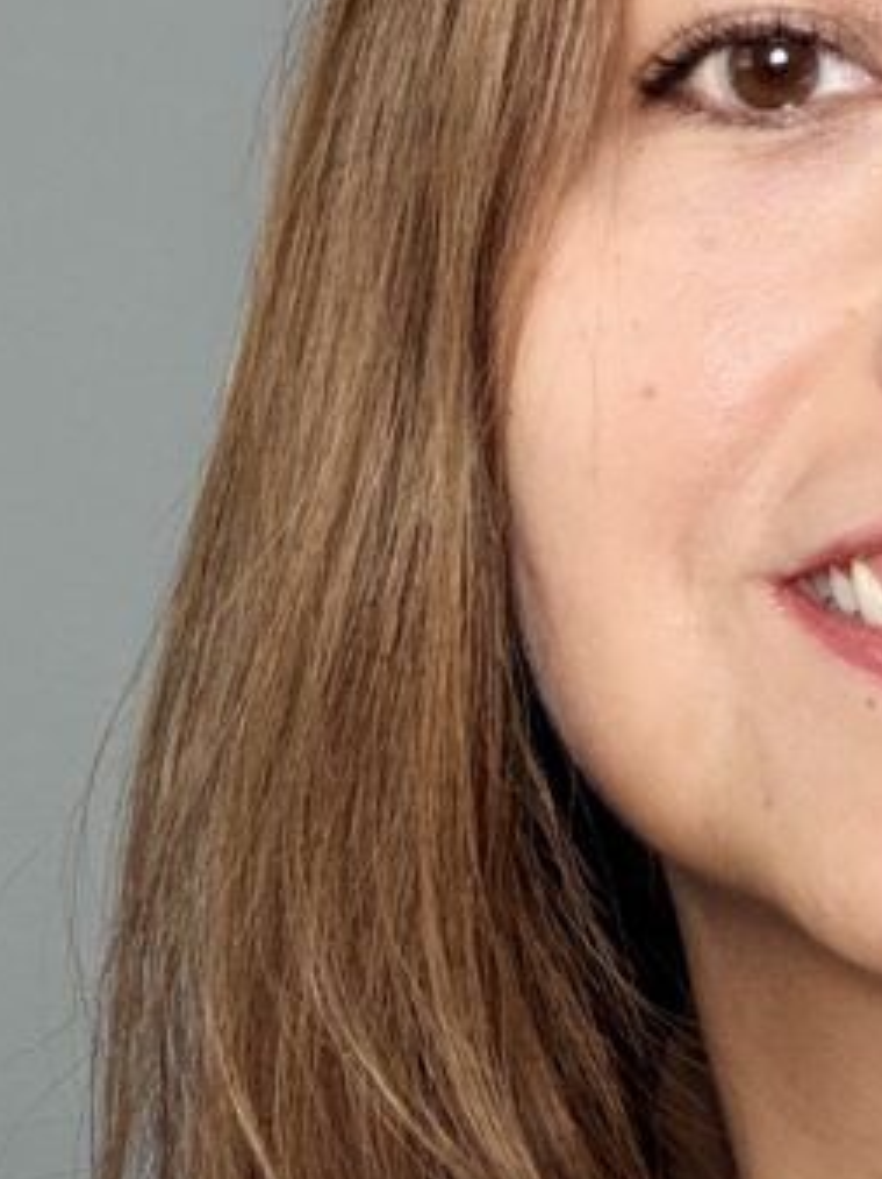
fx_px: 3095
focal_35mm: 91
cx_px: 1011
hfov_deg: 15.7
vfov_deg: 21.2
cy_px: 1001
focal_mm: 2.71
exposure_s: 1/70
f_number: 1.9
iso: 80
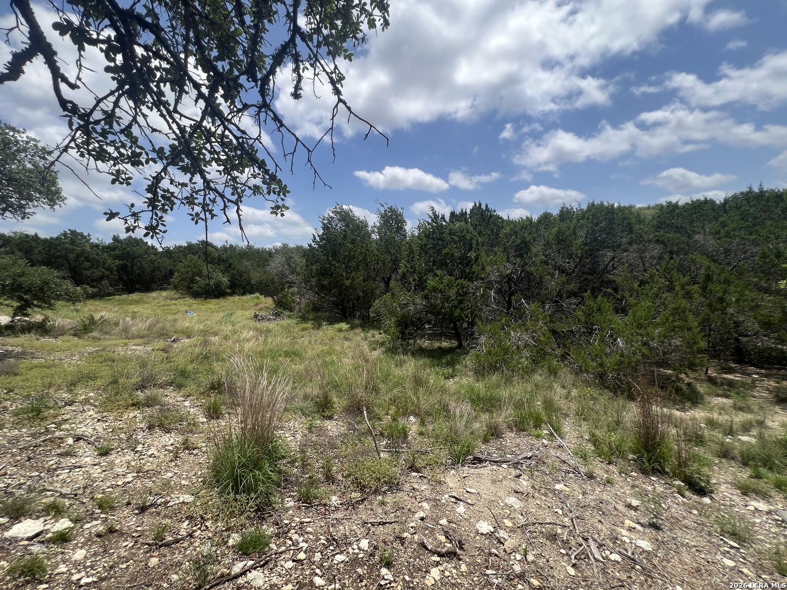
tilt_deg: -5.0
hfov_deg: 106.2
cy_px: 295
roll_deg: +2.8
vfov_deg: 89.9
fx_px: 296
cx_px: 394
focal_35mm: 13
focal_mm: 1.57
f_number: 1.8
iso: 32
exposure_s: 1/1325
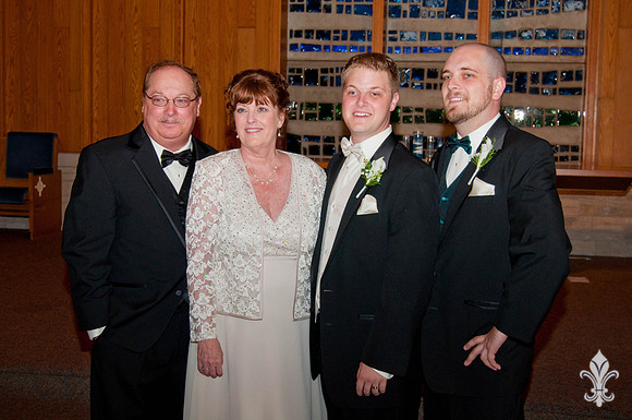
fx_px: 841
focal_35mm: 48
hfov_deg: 41.2
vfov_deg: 28.0
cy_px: 210
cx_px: 316
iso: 500
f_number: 6.3
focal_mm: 32
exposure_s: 1/125
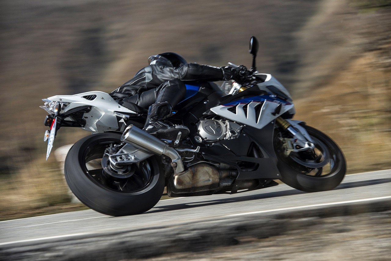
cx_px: 196
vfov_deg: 9.5
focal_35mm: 145
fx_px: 1575
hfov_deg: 14.2
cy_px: 130
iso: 100
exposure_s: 1/160
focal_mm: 145
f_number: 7.1
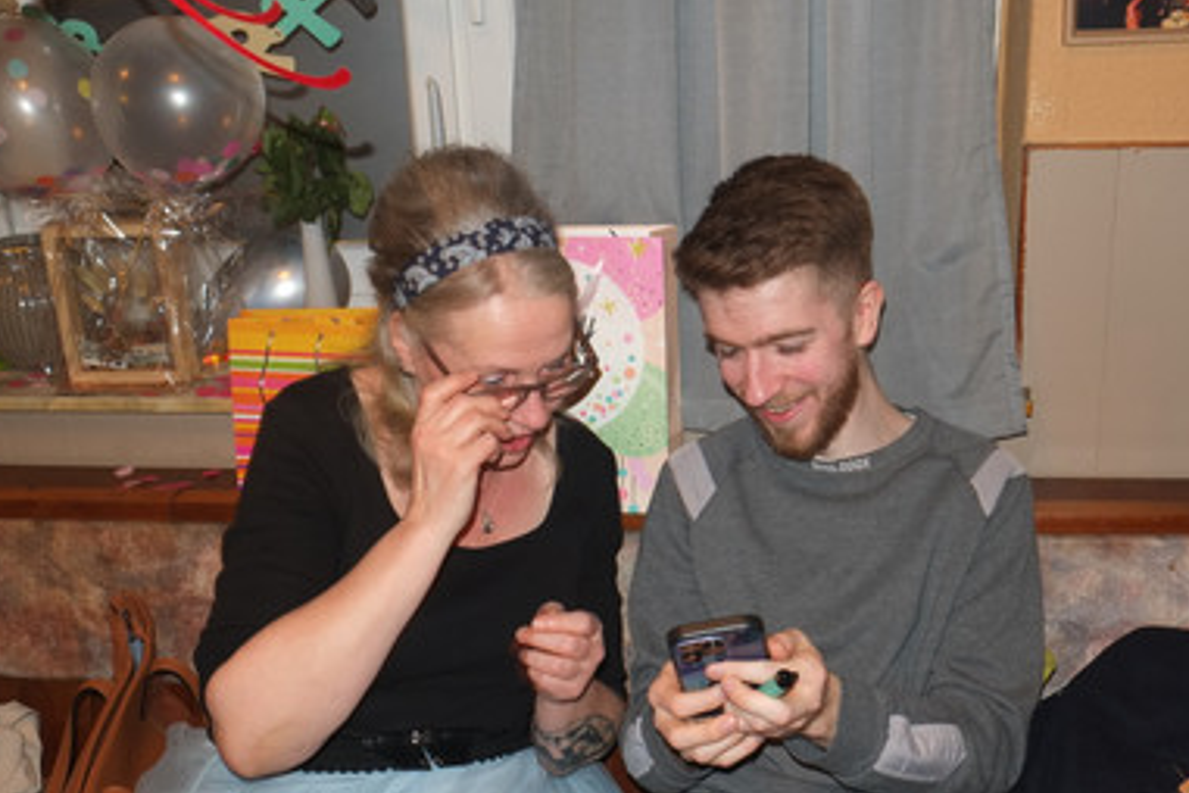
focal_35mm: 42
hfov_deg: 46.3
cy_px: 392
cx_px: 658
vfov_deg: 31.9
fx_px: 1387
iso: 800
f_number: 5.6
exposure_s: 1/15
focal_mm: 21.4
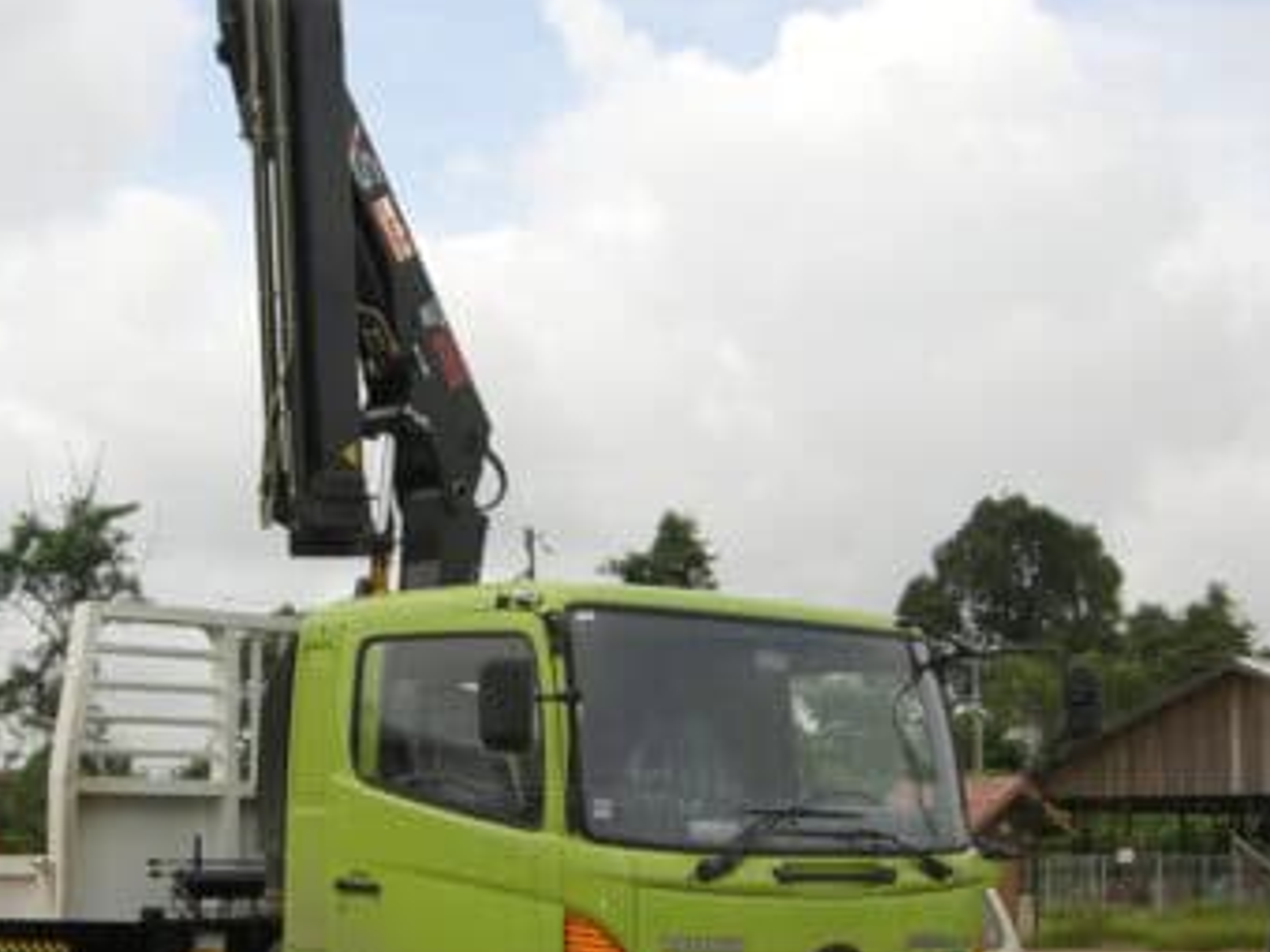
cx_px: 549
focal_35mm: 67
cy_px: 713
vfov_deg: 21.7
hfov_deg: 28.9
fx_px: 2458
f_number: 4.3
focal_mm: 6.2
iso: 50
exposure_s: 1/640
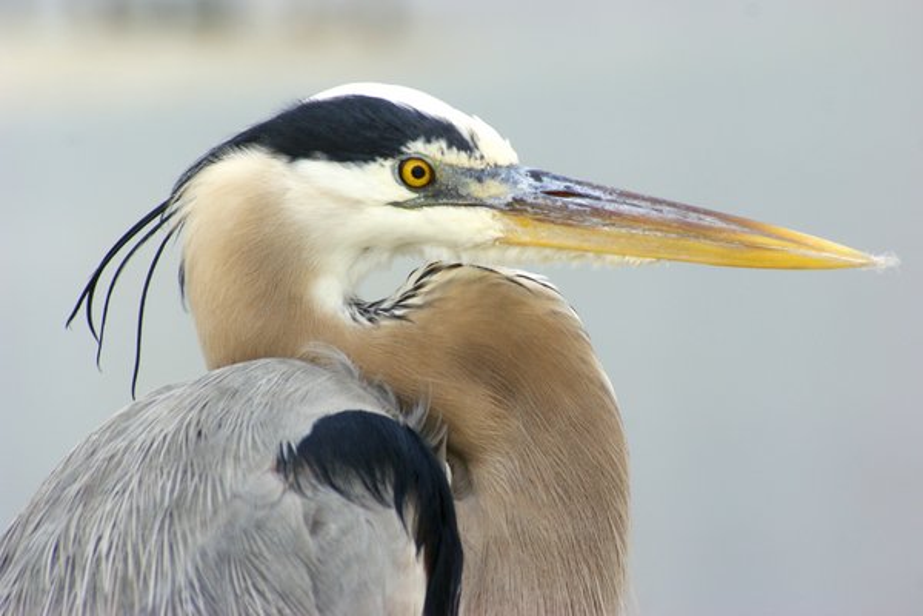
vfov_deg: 4.4
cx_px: 462
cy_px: 308
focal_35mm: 315
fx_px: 8076
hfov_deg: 6.5
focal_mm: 210
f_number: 9
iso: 400
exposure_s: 1/320
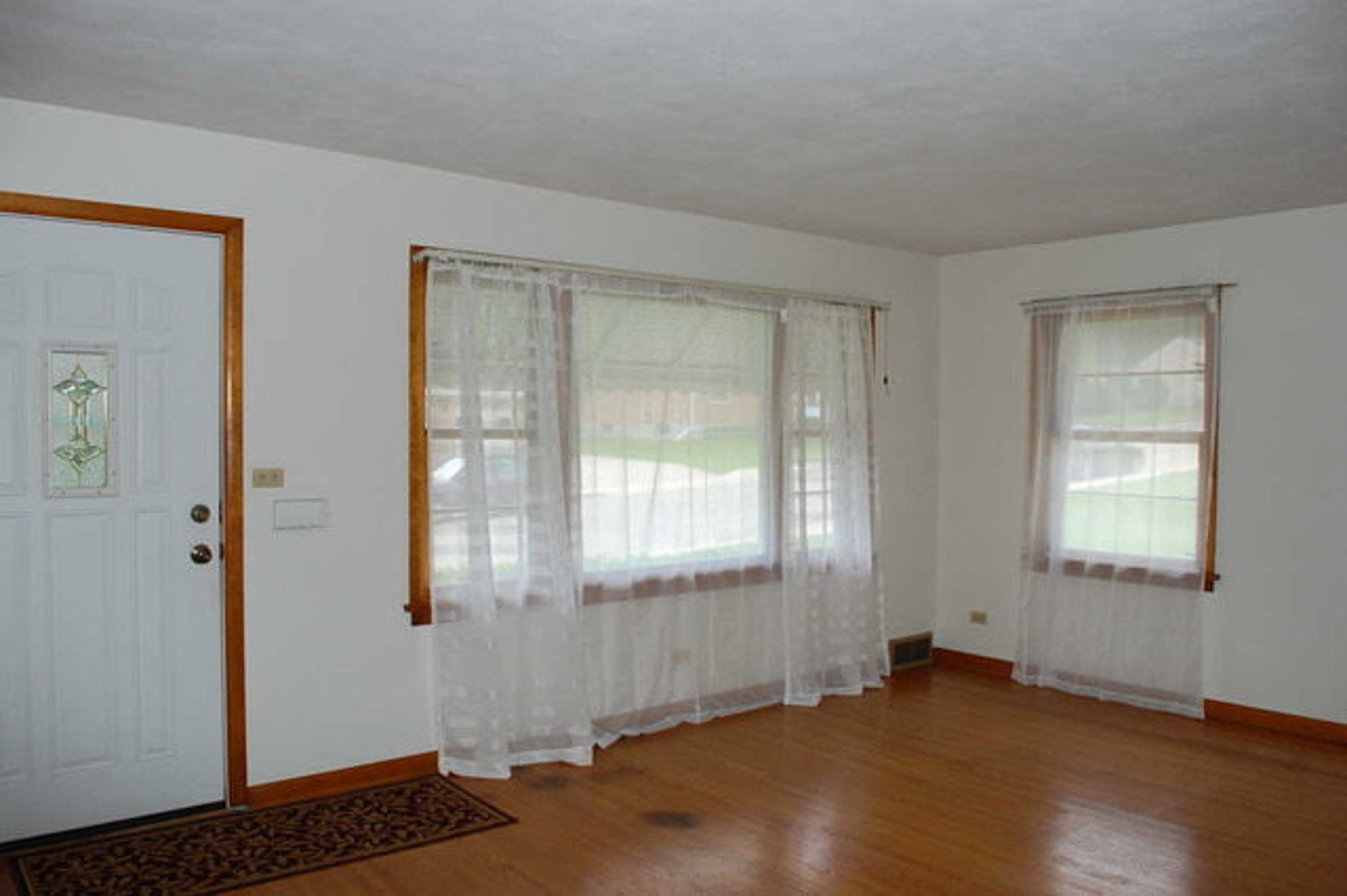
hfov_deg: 67.4
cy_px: 448
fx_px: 1010
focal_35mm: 27
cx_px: 674
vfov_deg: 47.9
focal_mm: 18
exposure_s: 1/160
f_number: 6.3
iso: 400
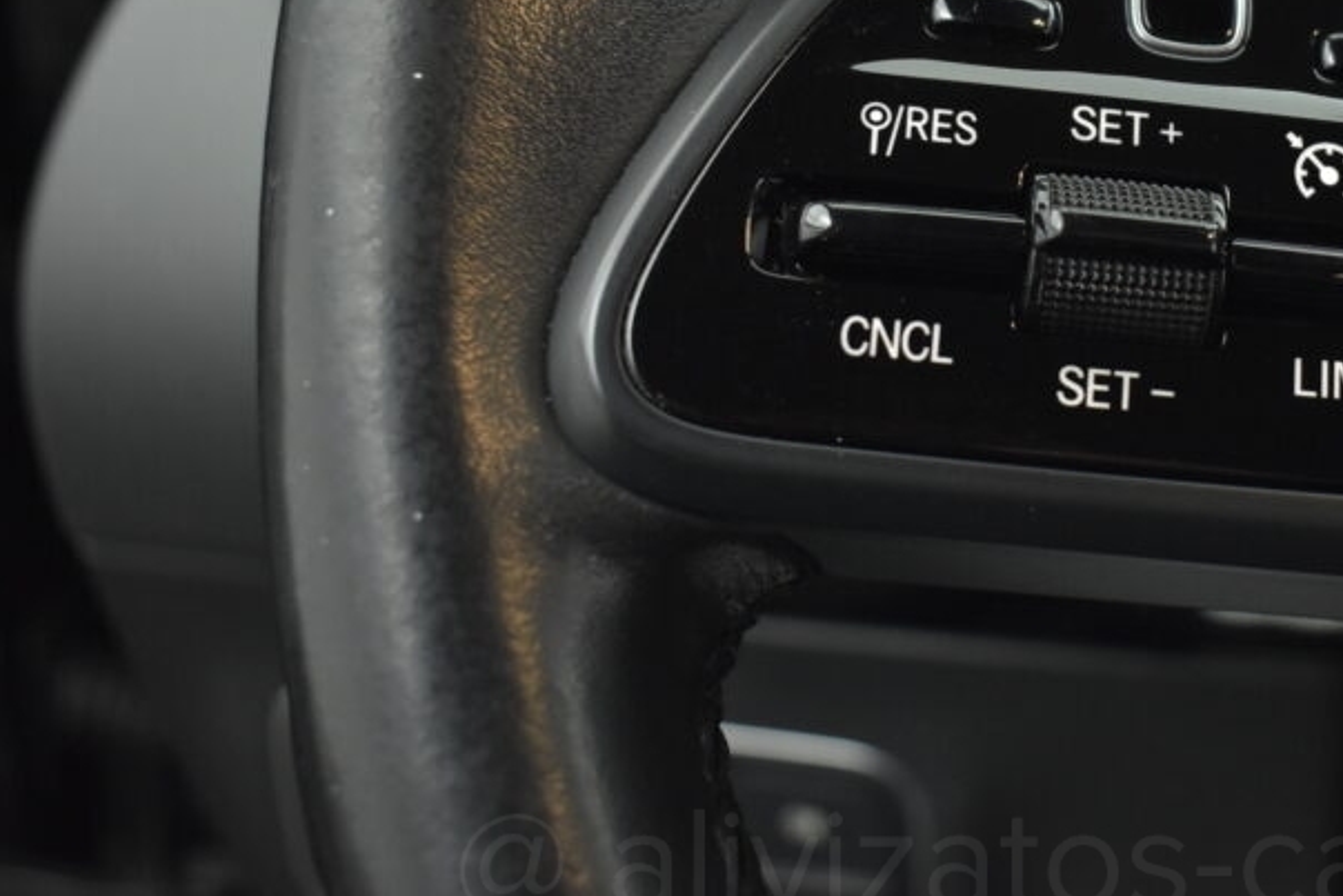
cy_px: 216
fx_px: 2089
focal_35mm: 56
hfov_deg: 34.6
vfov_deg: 23.9
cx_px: 1058
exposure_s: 1/60
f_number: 3.8
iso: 1600
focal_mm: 22
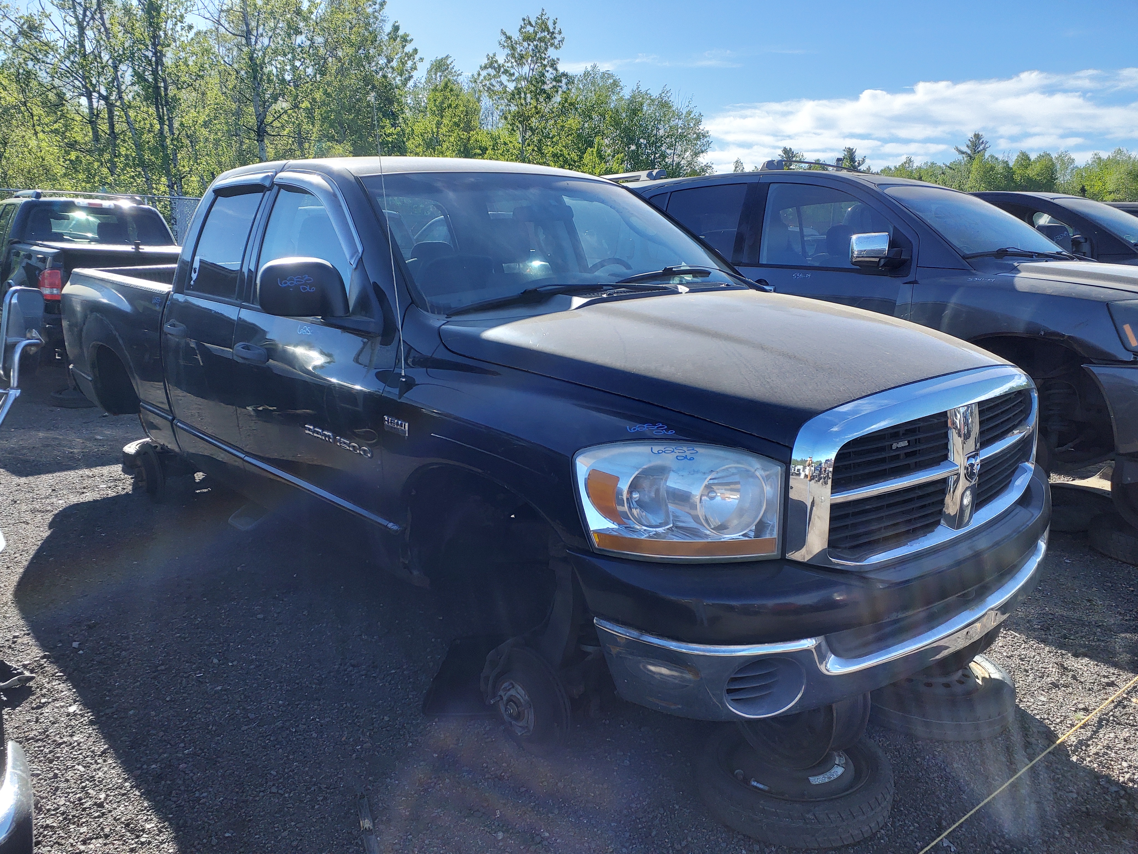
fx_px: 855
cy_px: 427
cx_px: 569
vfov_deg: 53.1
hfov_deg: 67.3
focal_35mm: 26
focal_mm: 3.58
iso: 40
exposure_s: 1/278
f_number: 1.9
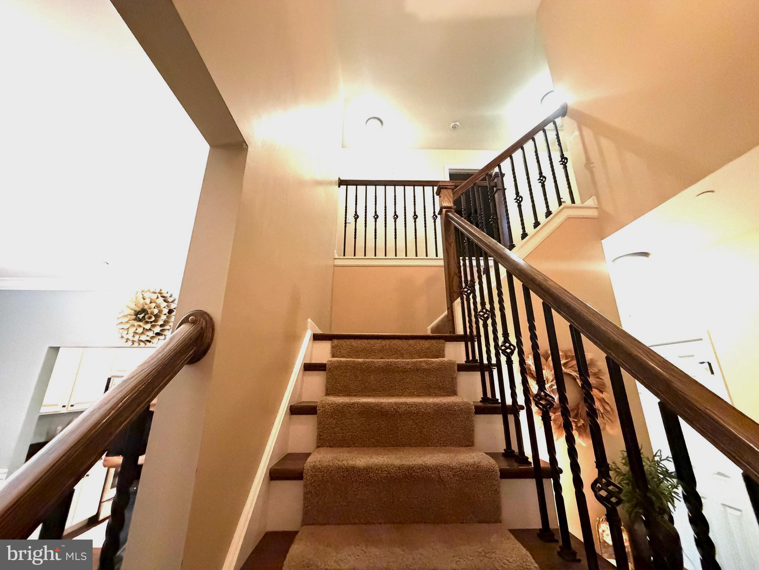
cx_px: 380
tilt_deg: +17.2
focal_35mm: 14
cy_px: 285
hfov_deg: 102.1
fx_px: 307
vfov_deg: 85.7
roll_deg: +1.1
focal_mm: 2.22
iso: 1000
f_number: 2.2
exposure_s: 1/60
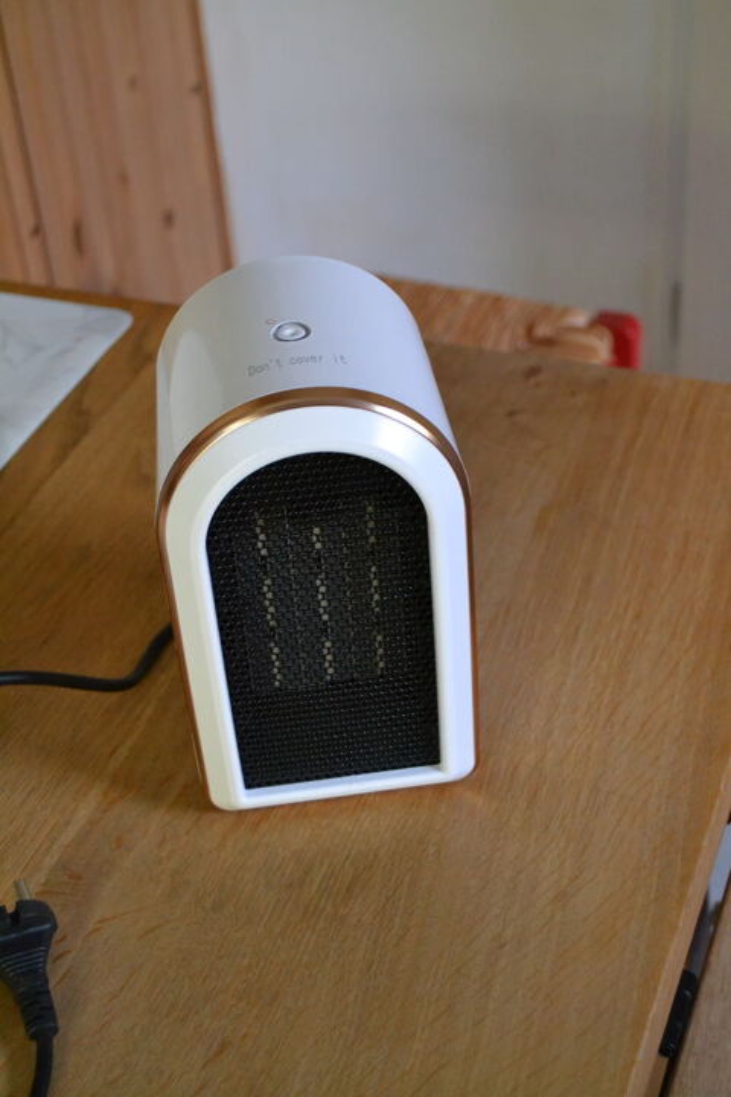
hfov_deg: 23.8
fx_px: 1736
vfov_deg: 35.1
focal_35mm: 57
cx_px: 366
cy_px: 548
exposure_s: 1/60
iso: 2800
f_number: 4.8
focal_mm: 38
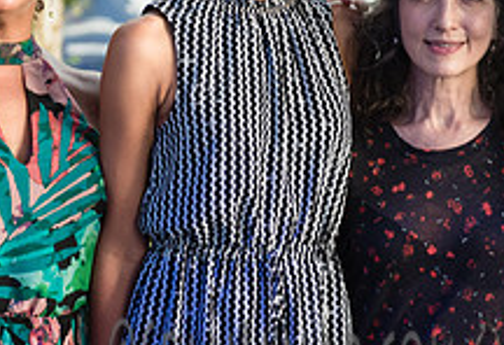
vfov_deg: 9.4
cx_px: 357
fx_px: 2090
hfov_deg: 13.7
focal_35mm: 148
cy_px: 133
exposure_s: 1/200
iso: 640
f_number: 3.2
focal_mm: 52
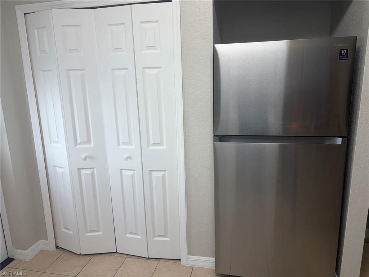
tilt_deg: -11.6
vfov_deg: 53.1
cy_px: 138
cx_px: 184
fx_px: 277
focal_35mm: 26
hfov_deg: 67.3
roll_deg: +1.9
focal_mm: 5.96
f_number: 1.6
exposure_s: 1/120
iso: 64
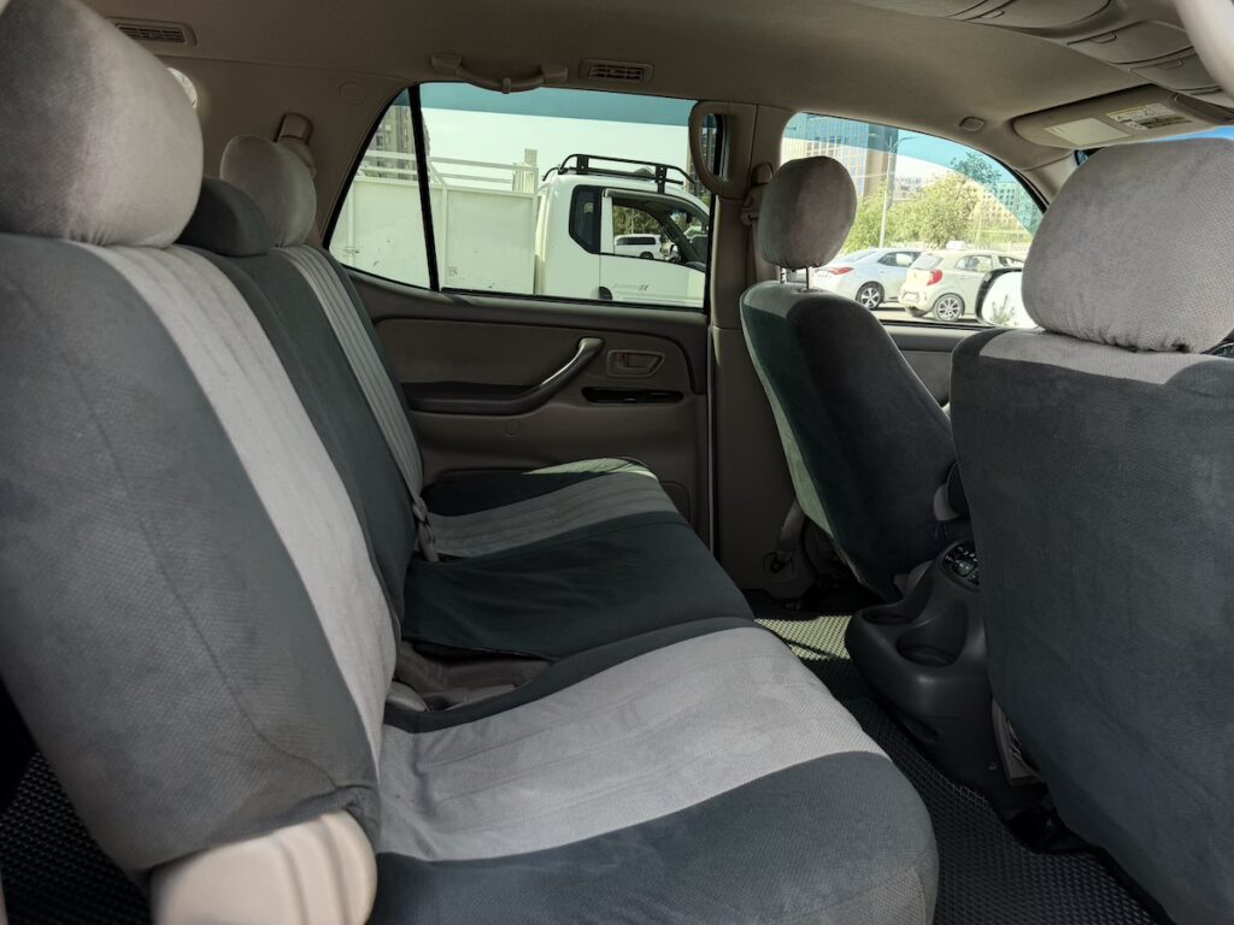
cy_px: 462
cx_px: 617
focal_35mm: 24
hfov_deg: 71.6
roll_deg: -0.6
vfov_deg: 56.8
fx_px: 856
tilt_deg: -14.1
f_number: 1.78
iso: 80
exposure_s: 1/796
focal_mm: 6.76
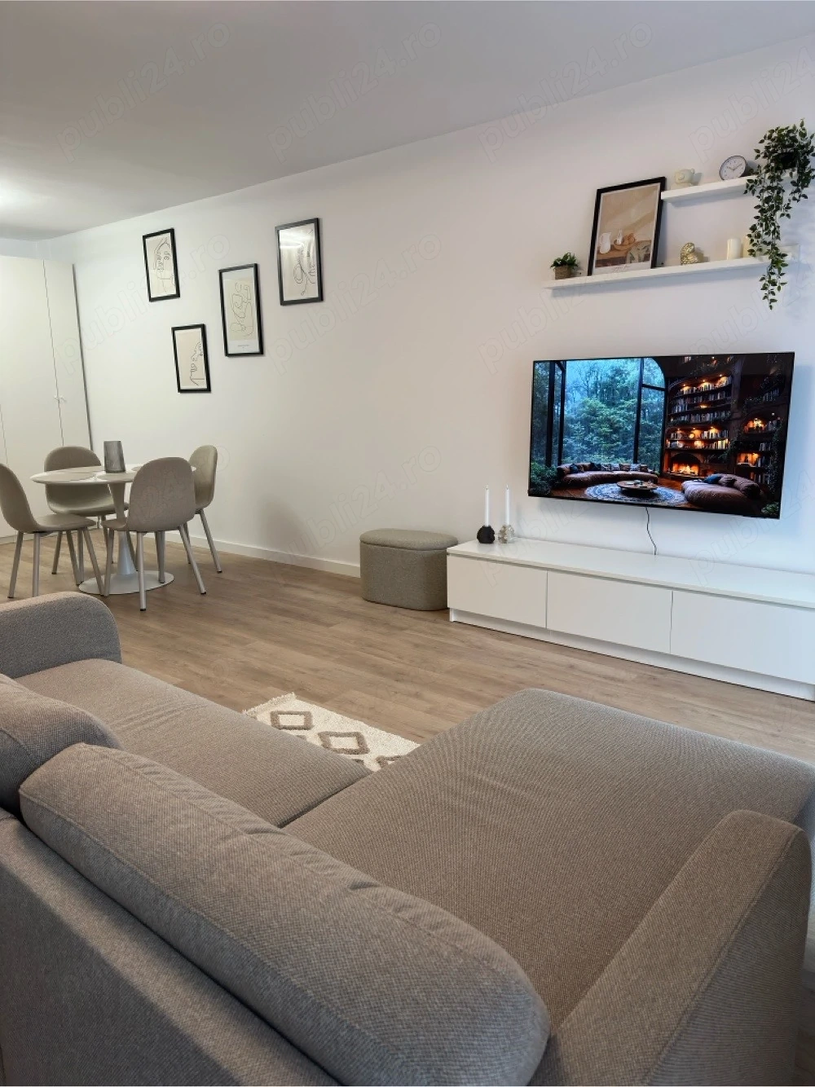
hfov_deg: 56.8
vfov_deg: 71.6
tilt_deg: -11.4
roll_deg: +0.7
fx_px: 754
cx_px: 408
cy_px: 544
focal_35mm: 24
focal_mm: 6.86
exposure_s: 1/50
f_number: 1.78
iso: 100
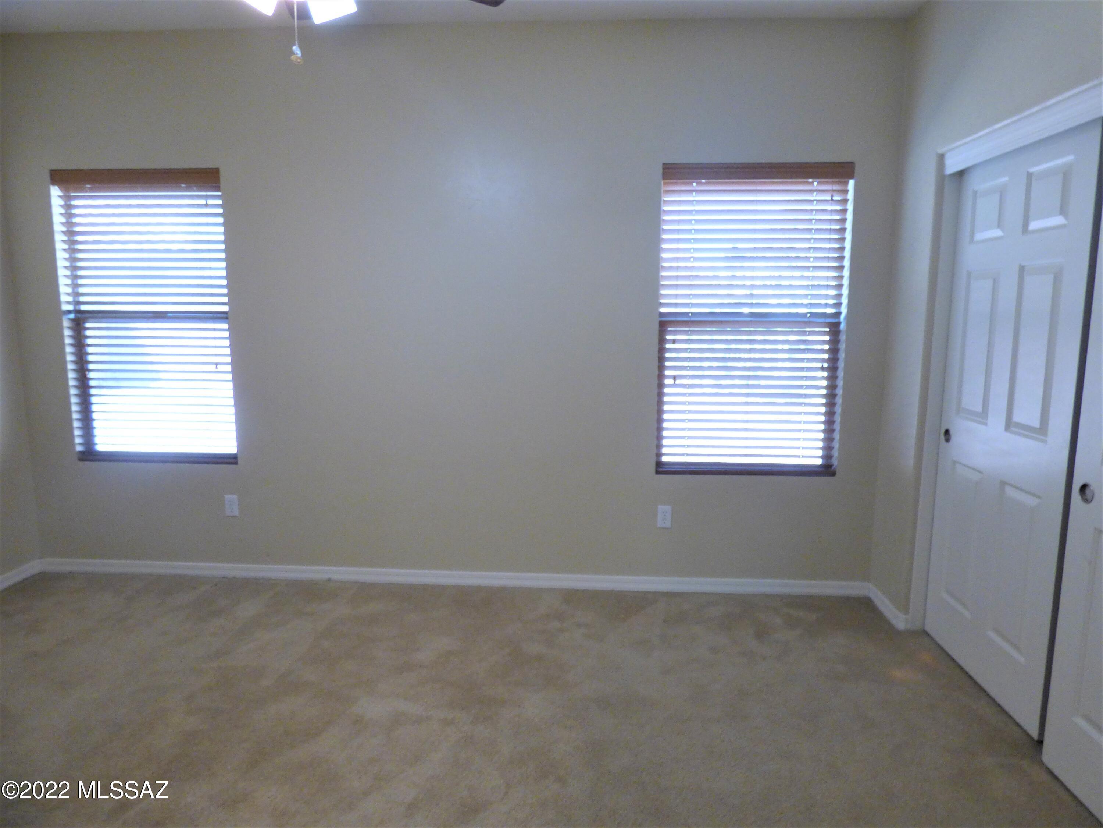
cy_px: 414
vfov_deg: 66.0
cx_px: 552
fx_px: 637
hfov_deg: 81.7
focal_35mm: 20
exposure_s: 1/60
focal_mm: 3.58
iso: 250
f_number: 2.8
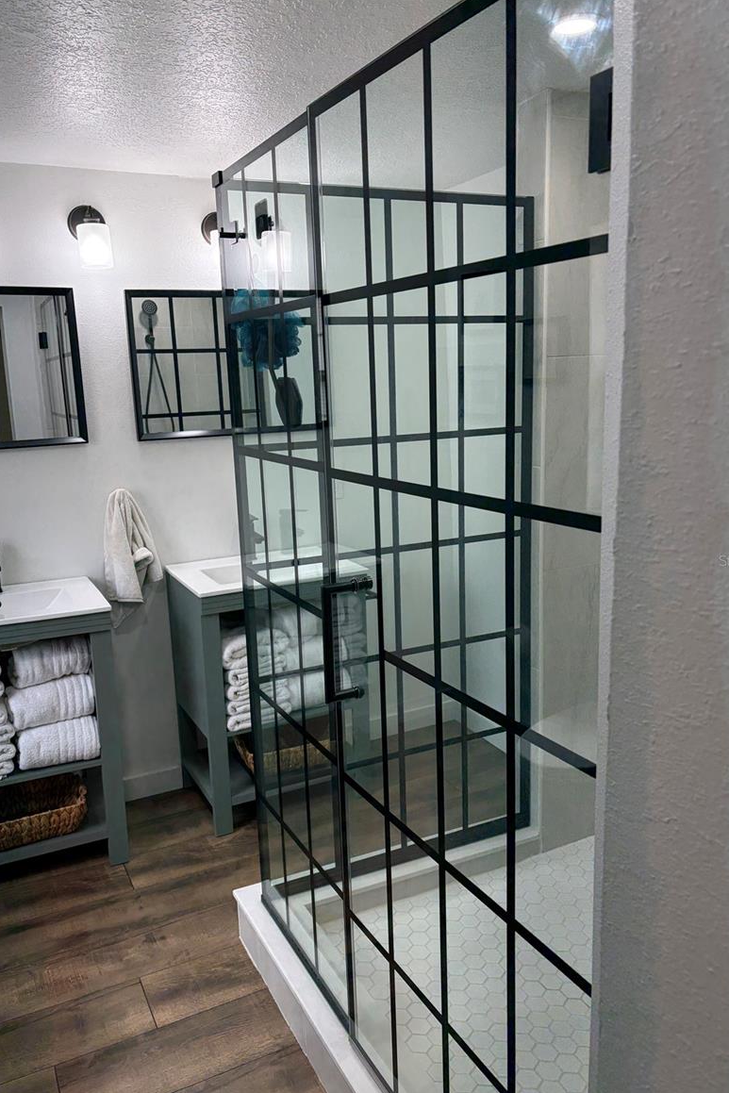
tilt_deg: -8.3
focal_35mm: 28
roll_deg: +3.4
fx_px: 850
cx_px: 361
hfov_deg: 46.4
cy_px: 560
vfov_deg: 65.5
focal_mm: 5.96
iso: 125
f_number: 1.6
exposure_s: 1/194
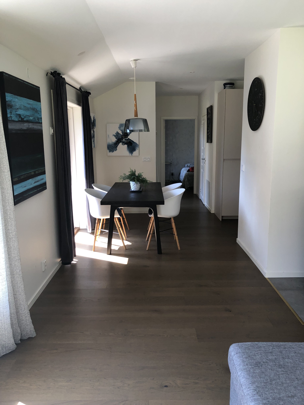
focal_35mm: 28
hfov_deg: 49.7
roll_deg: +0.9
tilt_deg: -9.9
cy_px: 202
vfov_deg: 63.4
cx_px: 152
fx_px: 328
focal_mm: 4
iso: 64
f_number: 1.8
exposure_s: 1/120
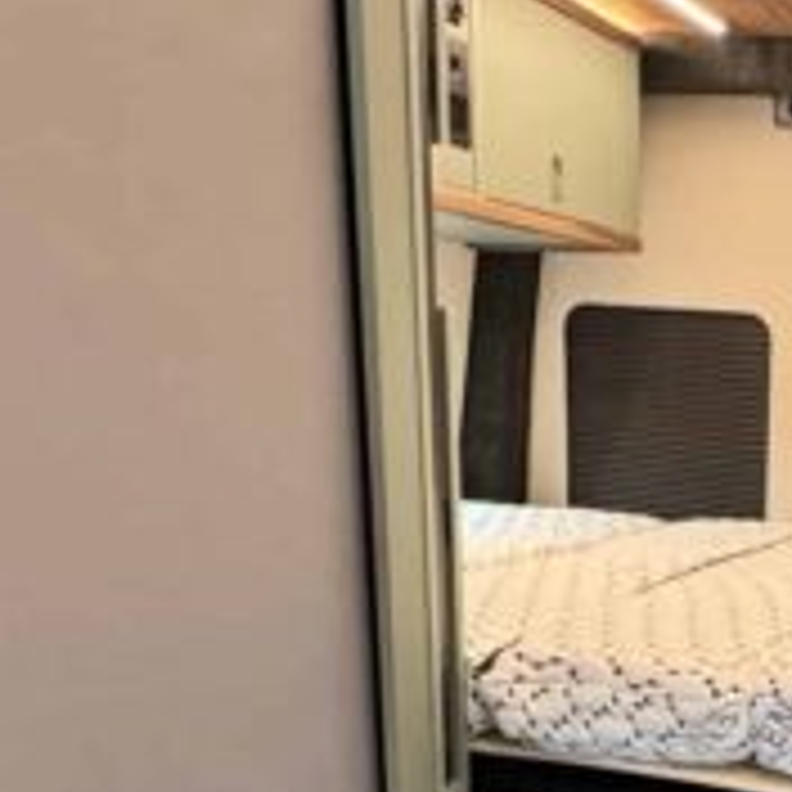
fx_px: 1398
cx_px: 828
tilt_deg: -18.8
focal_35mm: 54
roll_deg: -3.8
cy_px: 860
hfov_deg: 29.2
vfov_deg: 28.8
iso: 320
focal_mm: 2.22
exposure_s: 1/77
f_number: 2.2
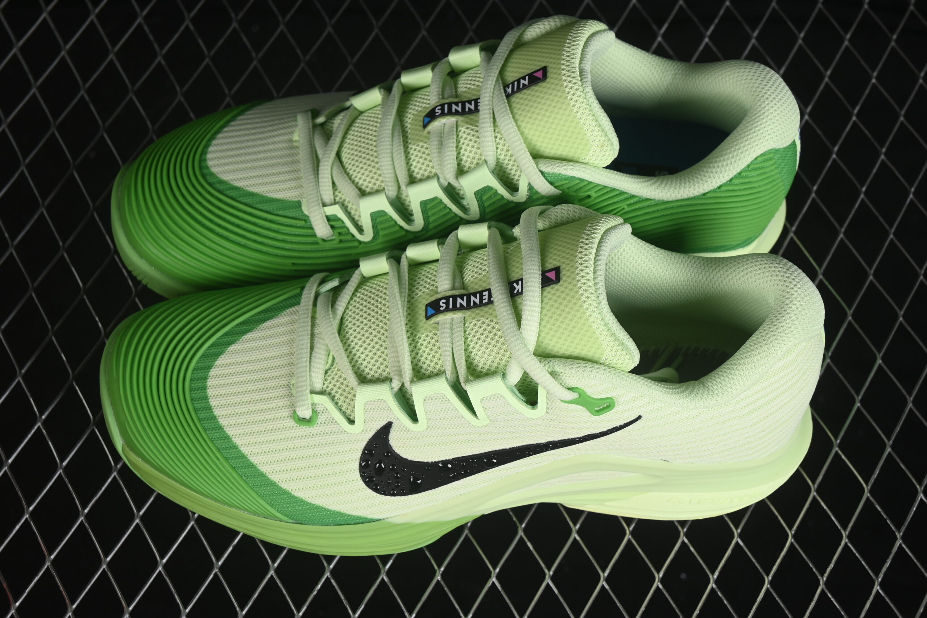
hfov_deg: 27.0
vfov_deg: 18.2
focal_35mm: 75
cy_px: 309
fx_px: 1931
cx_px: 464
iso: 160
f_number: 8
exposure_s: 1/80
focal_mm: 50
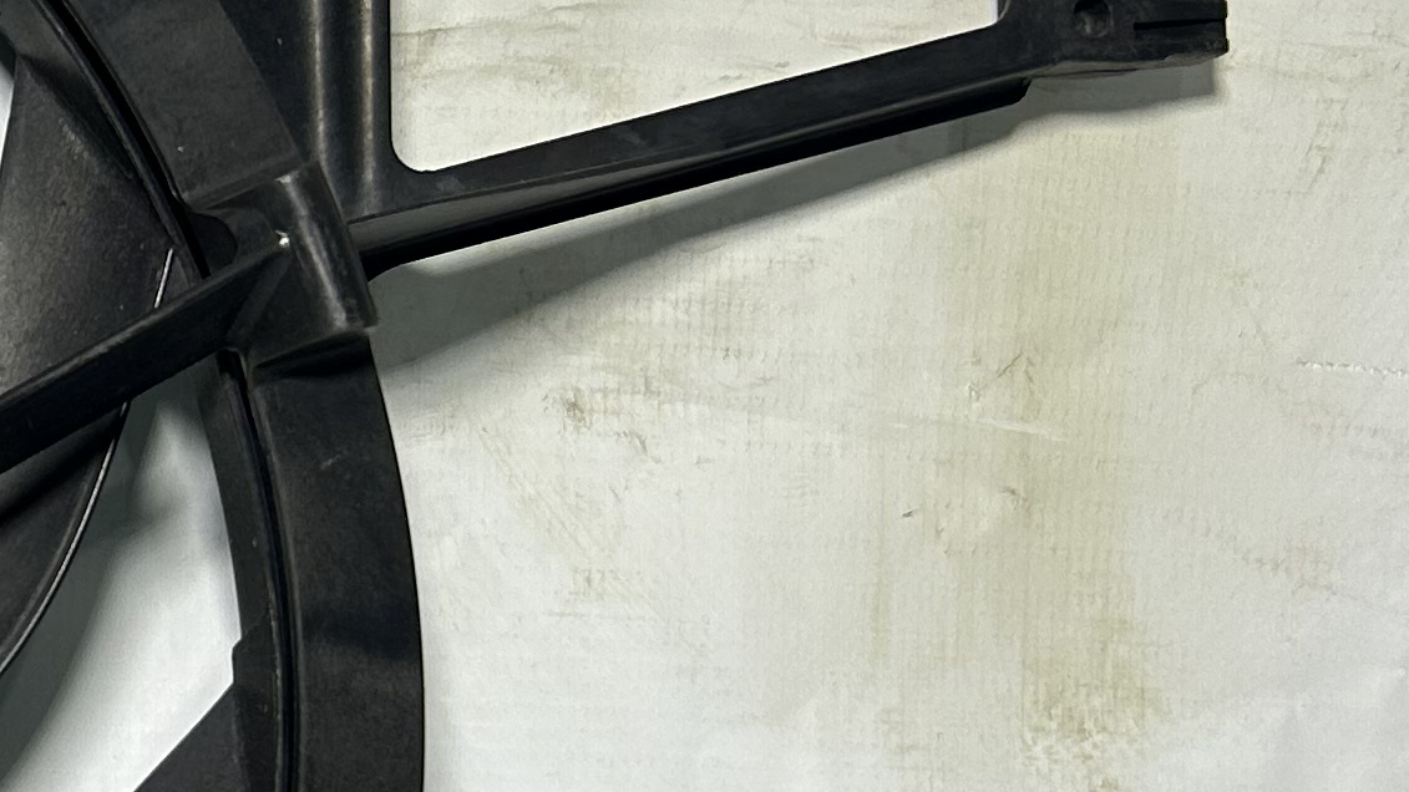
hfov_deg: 18.3
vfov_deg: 11.9
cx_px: -817
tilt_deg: -26.4
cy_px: 625
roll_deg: -1.6
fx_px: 3773
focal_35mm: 101
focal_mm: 5.7
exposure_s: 1/311
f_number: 1.5
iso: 50
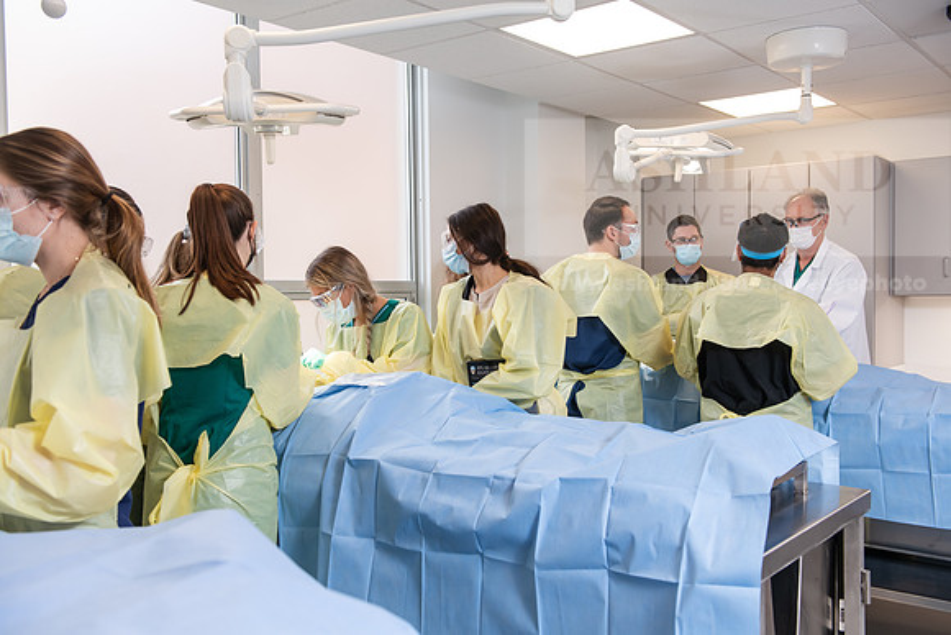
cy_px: 318
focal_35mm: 35
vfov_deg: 37.9
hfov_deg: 54.4
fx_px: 925
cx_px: 476
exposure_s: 1/200
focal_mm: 35
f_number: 4.5
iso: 500
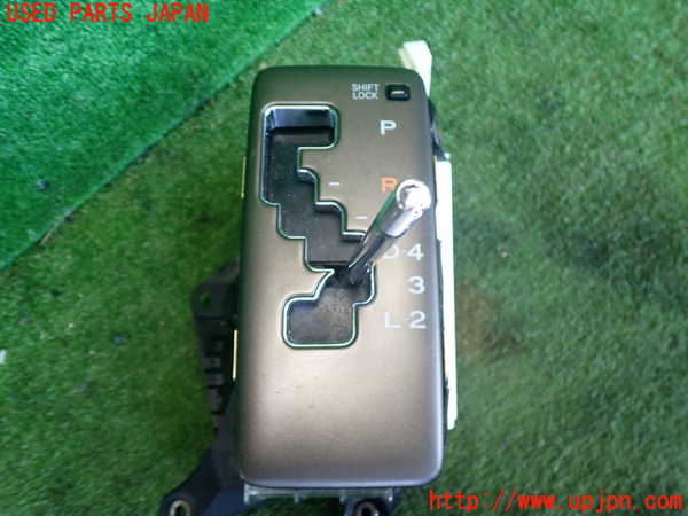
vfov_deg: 46.8
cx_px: 344
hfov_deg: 60.0
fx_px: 596
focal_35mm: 30
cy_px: 258
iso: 200
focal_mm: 5.4
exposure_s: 1/40
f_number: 2.3
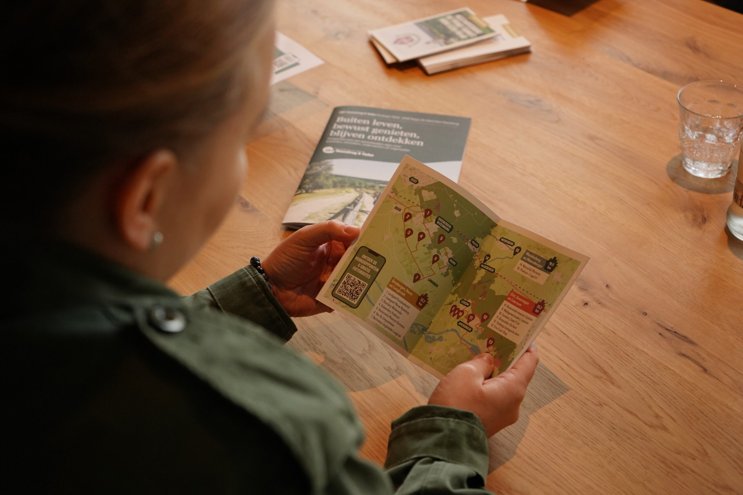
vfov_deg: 29.9
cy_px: 248
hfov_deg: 43.6
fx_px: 929
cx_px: 372
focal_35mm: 45
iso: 2500
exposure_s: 1/250
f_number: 4.5
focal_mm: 45
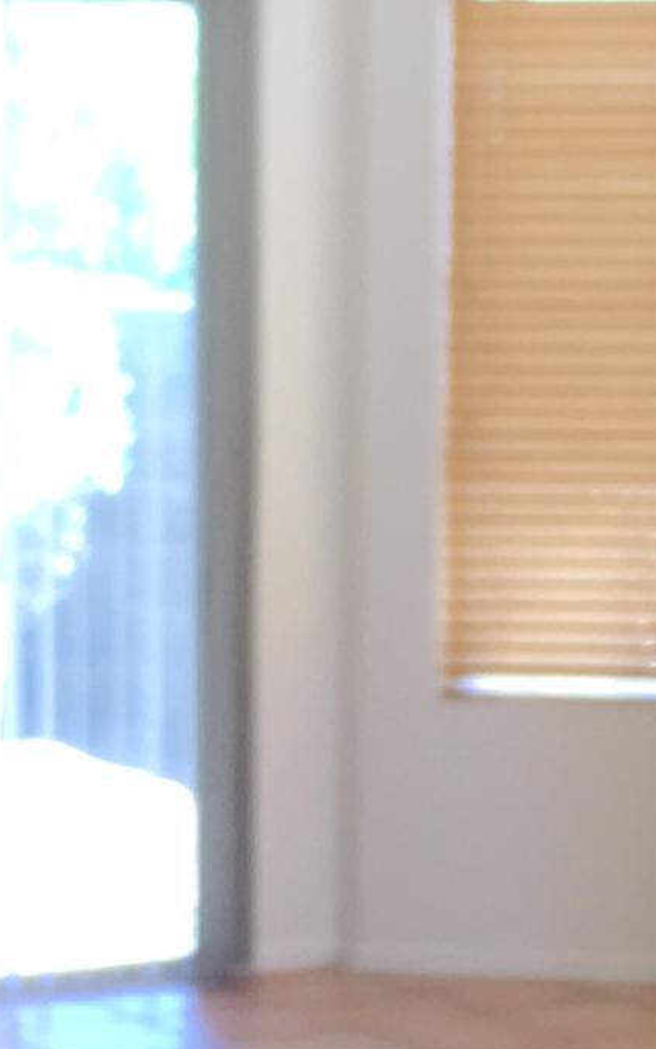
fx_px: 3861
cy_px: 671
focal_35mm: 135
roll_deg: -0.1
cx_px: 685
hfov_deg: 9.6
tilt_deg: -5.9
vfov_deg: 15.5
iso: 32
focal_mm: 4.15
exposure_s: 1/40
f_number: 2.2
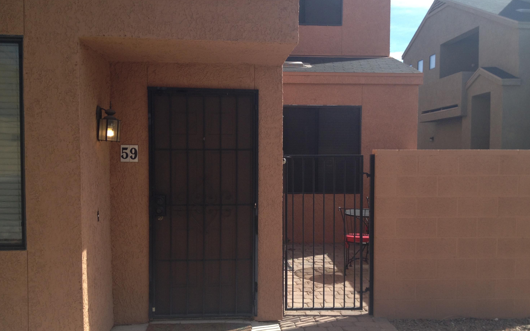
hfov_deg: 51.5
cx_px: 271
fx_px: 549
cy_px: 178
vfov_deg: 33.6
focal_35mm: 38
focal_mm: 4.28
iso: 50
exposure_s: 1/812
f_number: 2.4
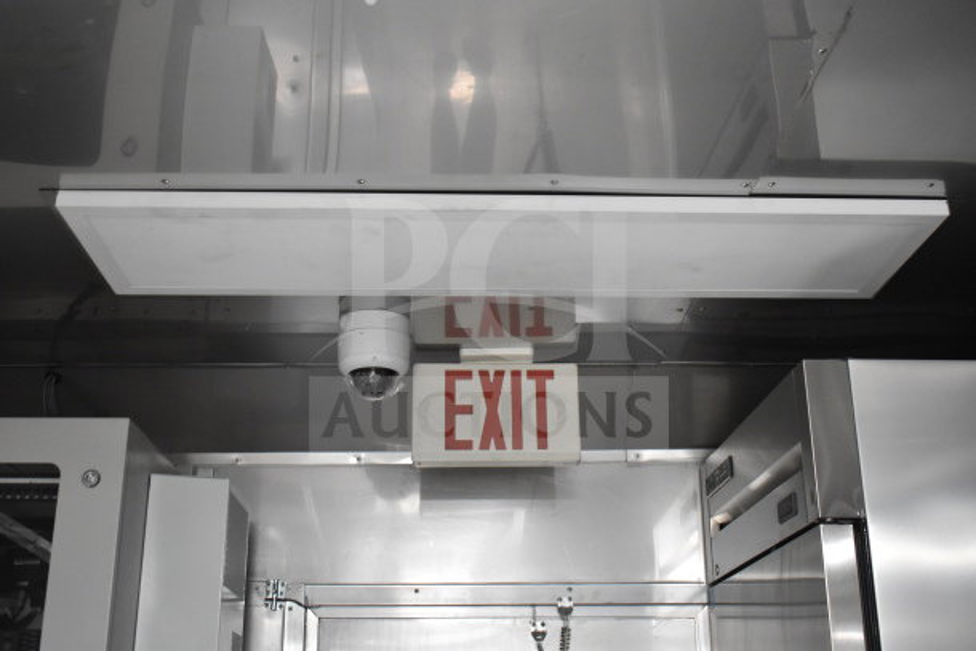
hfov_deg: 47.9
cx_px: 488
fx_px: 1098
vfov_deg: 33.0
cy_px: 326
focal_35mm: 40
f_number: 4
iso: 3200
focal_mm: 27
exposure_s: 1/40
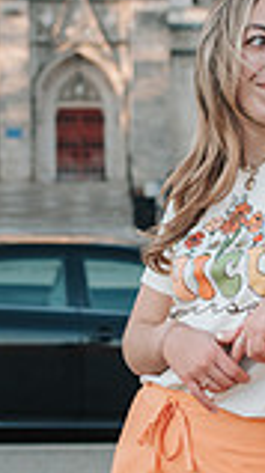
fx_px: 1304
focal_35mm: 104
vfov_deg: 20.5
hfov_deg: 11.5
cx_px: 250
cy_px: 336
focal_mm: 35
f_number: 2.8
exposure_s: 1/1250
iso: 560
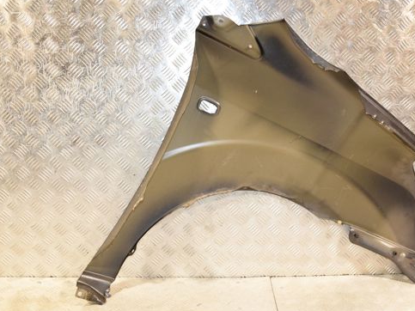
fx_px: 503
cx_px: 259
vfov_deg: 34.3
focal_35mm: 42
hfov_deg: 44.4
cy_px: 167
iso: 1600
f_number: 5.6
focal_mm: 22
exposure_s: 1/200
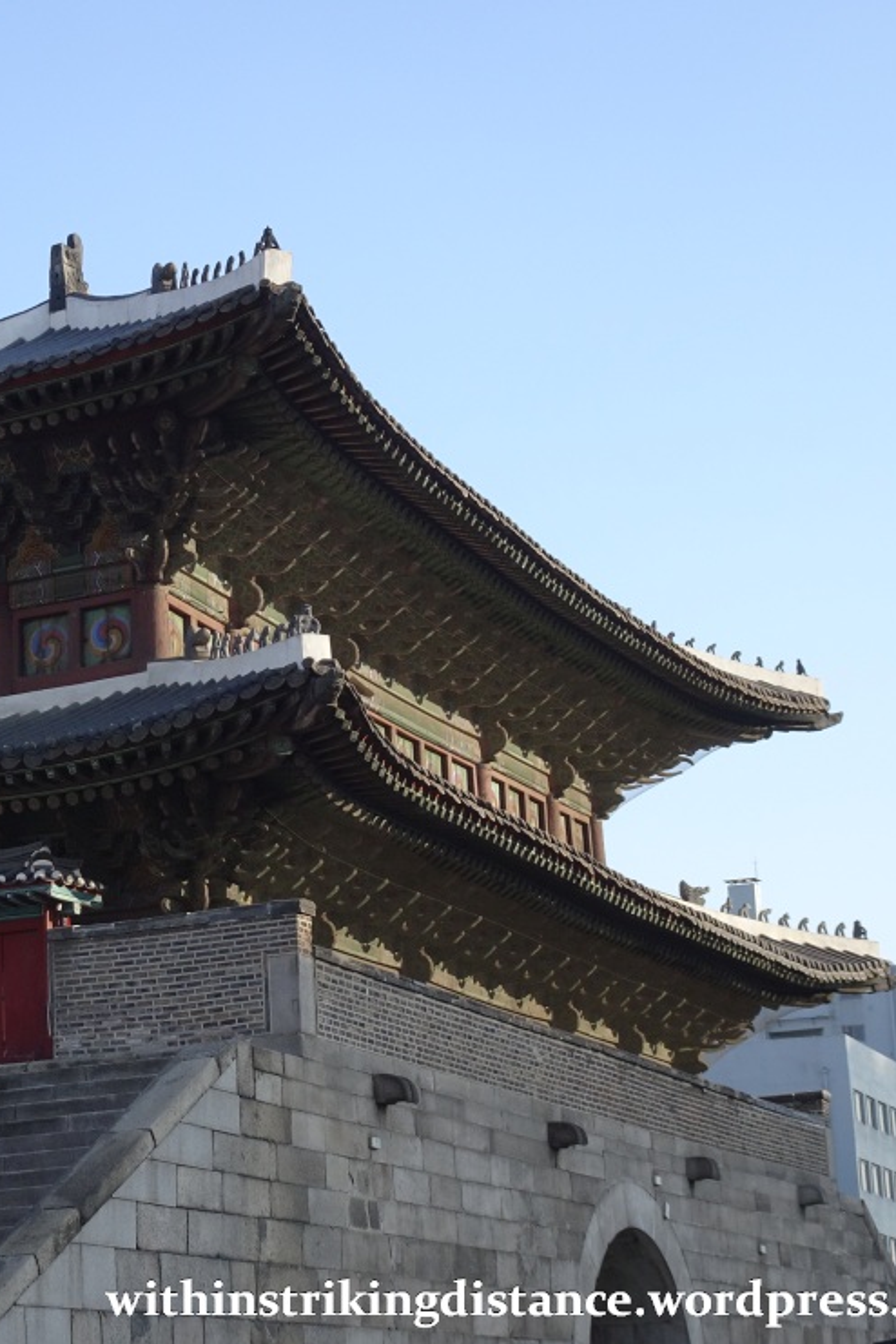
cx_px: 129
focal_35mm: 73
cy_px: 666
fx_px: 2725
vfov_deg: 27.7
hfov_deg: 18.4
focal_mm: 8.84
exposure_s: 1/250
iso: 80
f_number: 4.5
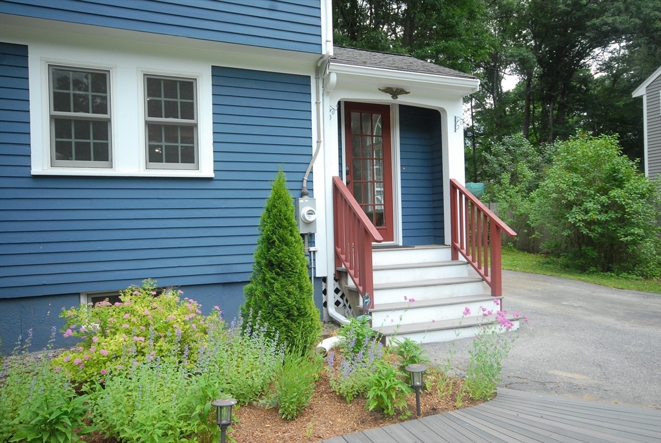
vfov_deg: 48.1
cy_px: 222
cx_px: 330
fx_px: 496
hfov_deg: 67.3
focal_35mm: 27
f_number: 8
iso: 400
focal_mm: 18
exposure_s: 1/100
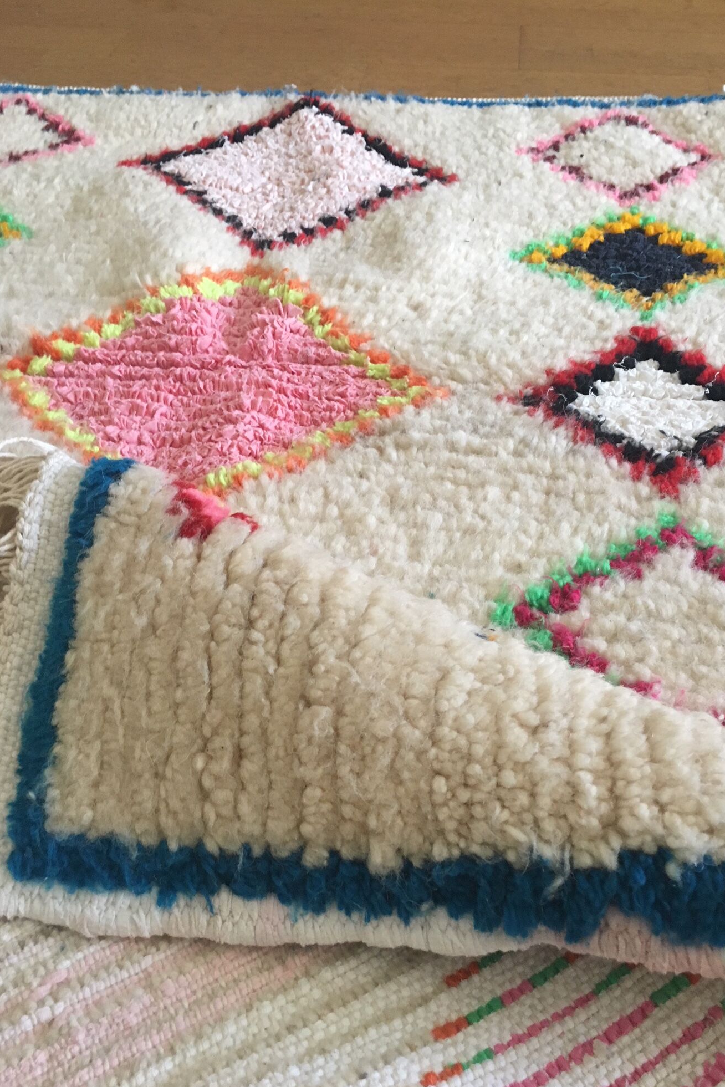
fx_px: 936
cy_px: 548
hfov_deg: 42.3
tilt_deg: -46.7
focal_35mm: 31
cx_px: 400
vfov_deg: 60.3
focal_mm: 4.15
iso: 160
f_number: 2.2
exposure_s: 1/33
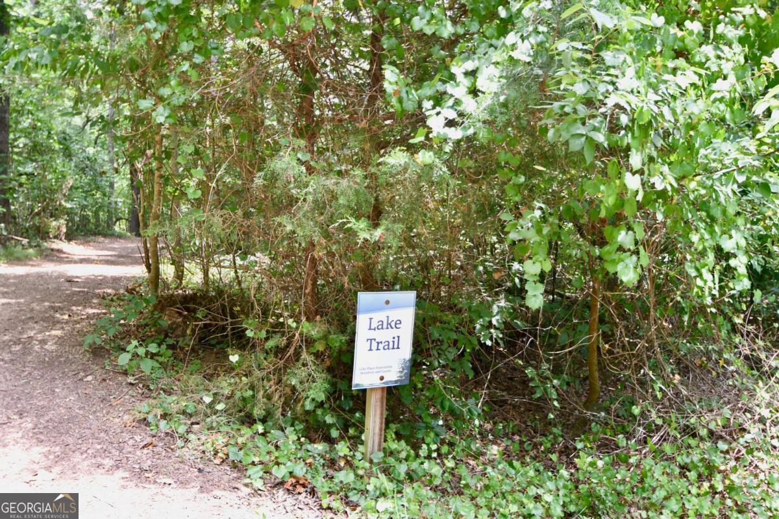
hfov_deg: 60.3
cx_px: 390
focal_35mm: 31
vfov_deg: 42.3
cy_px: 260
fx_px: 671
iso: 800
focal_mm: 21
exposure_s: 1/200
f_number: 4.5
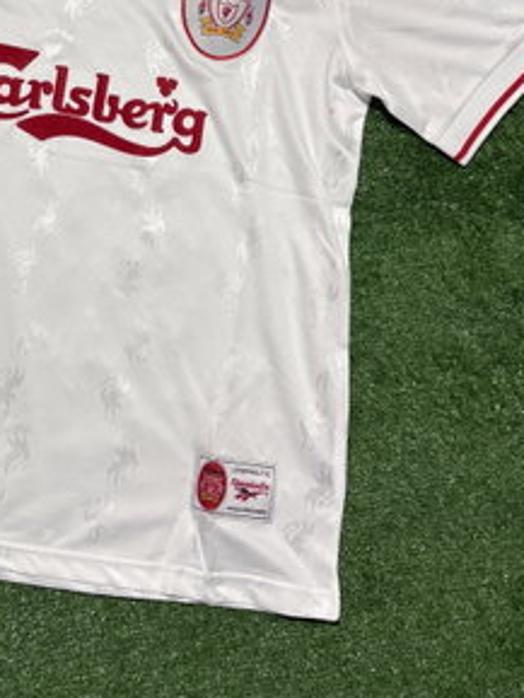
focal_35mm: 48
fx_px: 968
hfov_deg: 29.6
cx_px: 104
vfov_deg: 38.8
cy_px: 187
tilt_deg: -82.4
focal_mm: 5.96
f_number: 1.6
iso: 200
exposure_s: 1/50
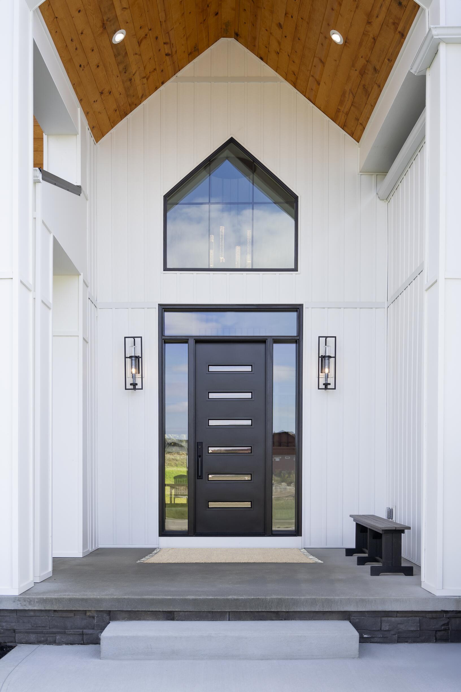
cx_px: 230
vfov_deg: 57.1
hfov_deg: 39.9
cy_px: 346
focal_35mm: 33
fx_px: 636
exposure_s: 1/640
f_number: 2.8
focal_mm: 33.1
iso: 160
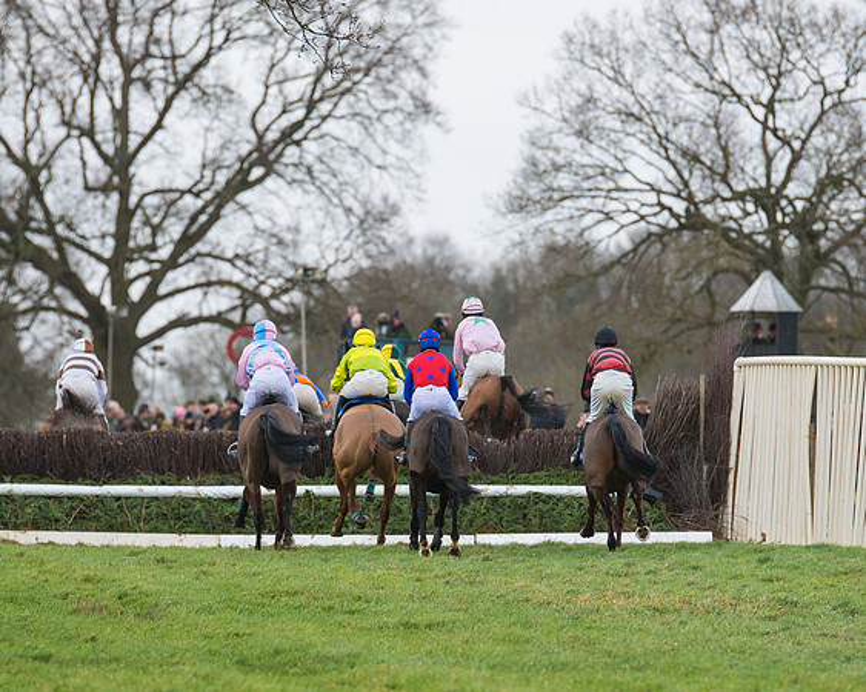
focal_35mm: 524
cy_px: 353
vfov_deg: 3.0
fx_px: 13415
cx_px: 452
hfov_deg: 3.7
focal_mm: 300
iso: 800
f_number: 4
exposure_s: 1/1000
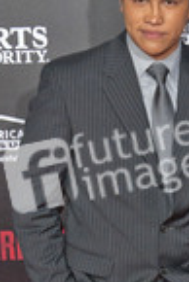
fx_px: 911
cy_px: 264
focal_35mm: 116
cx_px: 161
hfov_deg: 11.8
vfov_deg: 17.3
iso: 400
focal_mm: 42
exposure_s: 1/400
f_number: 4.5
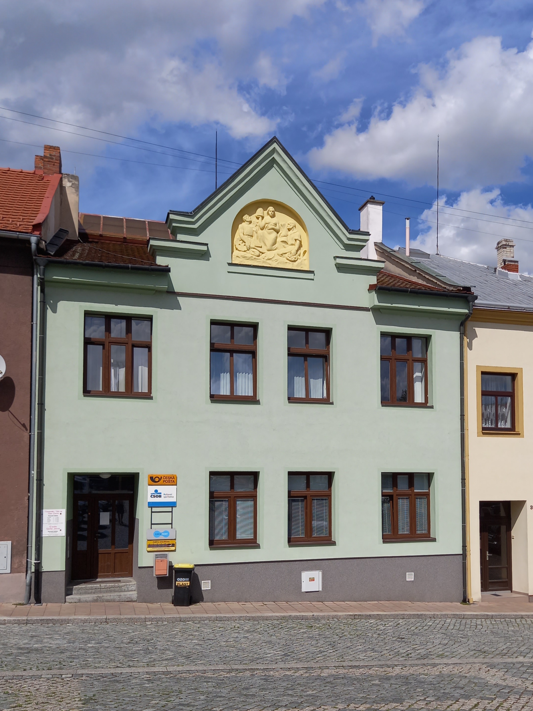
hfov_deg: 54.9
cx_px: 266
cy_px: 356
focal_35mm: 25
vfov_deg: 69.4
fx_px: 513
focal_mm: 4.6
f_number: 2
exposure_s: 1/2000
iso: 32
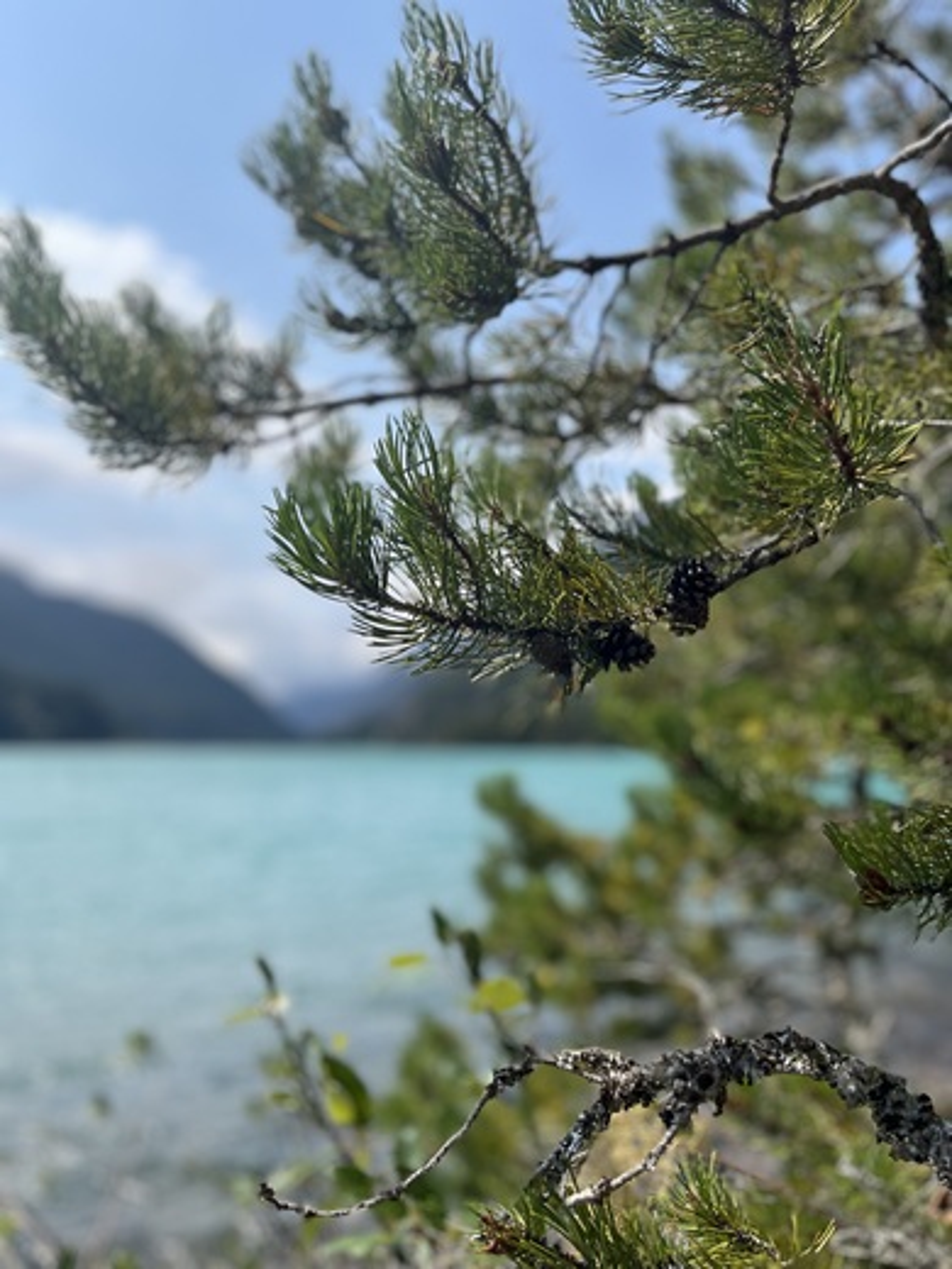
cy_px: 634
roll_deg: -0.2
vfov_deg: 67.3
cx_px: 476
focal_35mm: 26
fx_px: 953
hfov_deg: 53.1
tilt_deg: +6.3
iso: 50
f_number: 1.6
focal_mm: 5.1
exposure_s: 1/4484
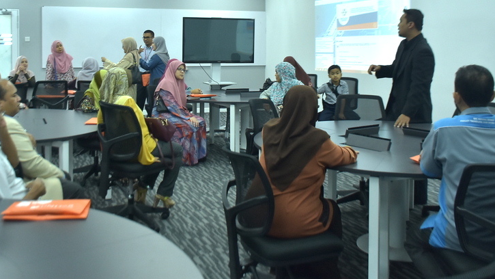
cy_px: 64
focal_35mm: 40
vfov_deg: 29.2
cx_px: 190
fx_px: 525
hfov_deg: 50.1
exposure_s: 1/125
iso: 640
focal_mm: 18
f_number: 3.5
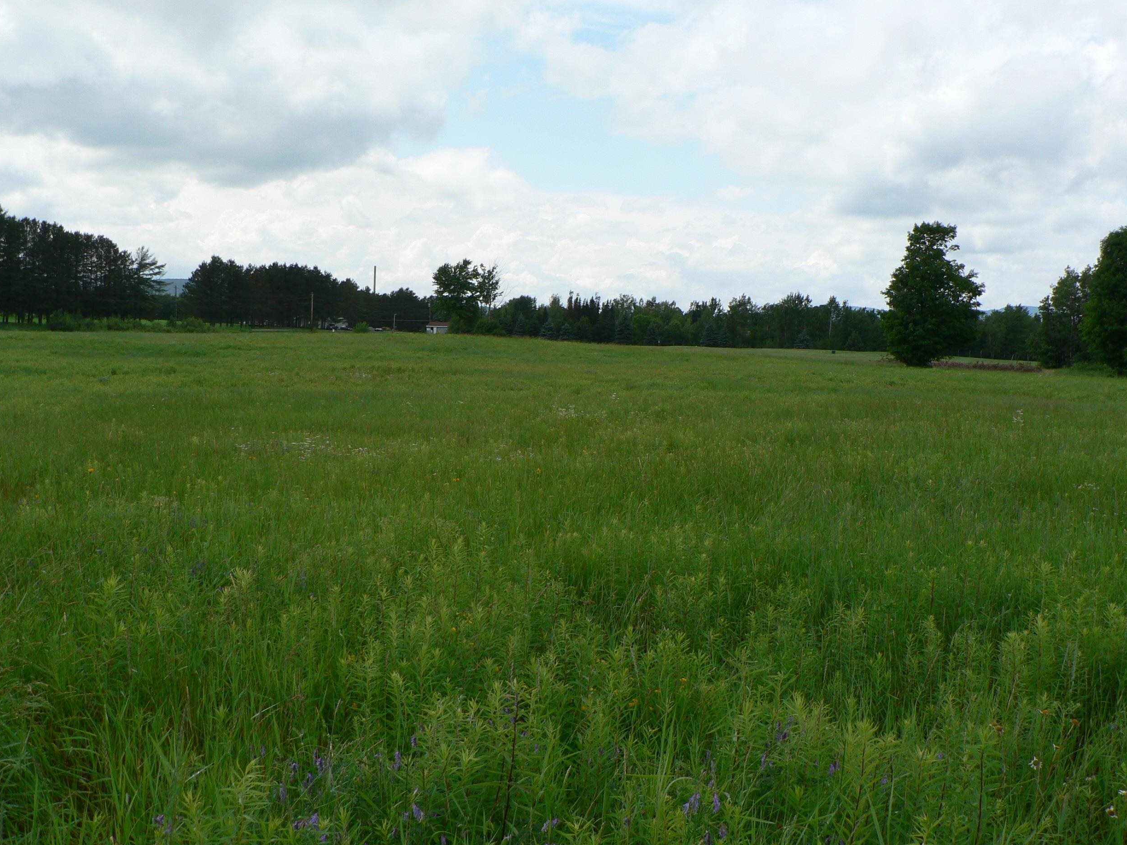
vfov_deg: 38.7
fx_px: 1205
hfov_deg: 50.1
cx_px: 560
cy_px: 411
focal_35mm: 37
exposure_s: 1/400
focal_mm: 6
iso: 80
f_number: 4.5
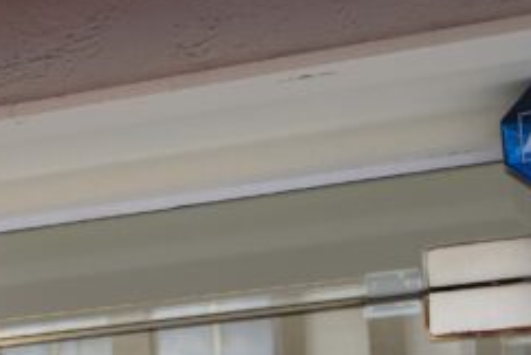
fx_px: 1756
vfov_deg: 11.2
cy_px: 495
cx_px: -205
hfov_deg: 16.1
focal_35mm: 119
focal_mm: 28
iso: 200
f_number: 4
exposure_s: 1/160
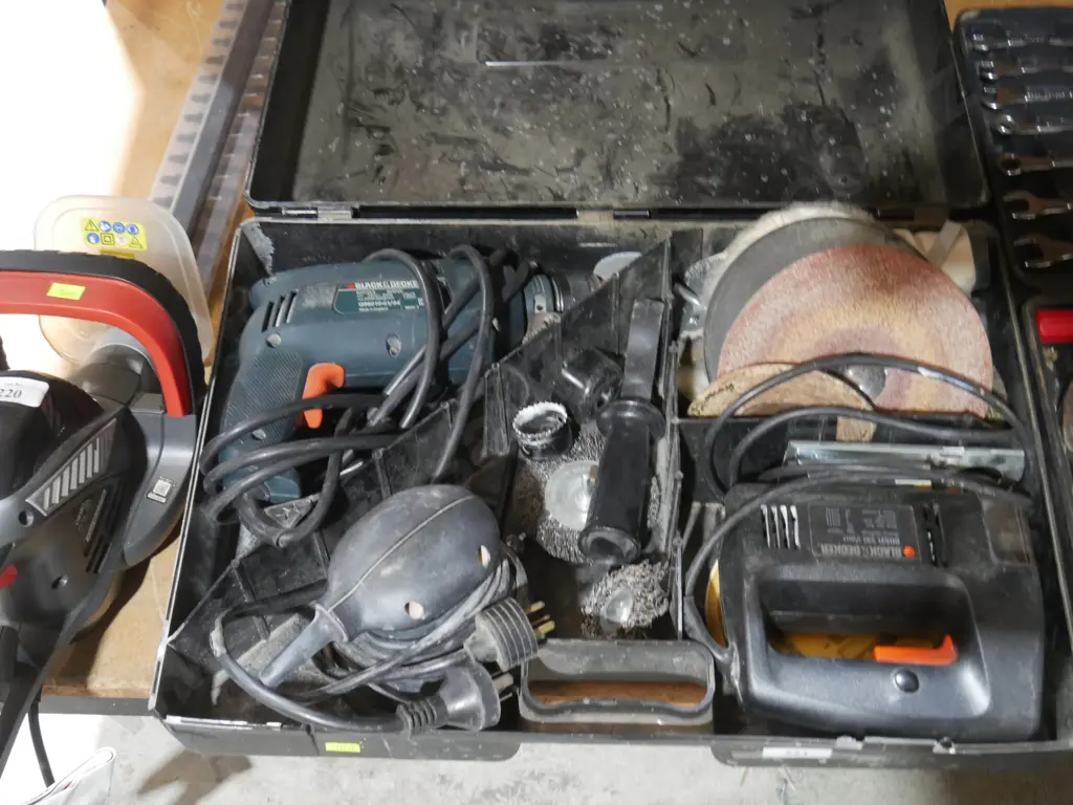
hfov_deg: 41.2
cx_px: 536
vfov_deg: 31.5
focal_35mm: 46
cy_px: 402
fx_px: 1426
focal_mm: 23
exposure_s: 1/40
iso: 3200
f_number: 5.1
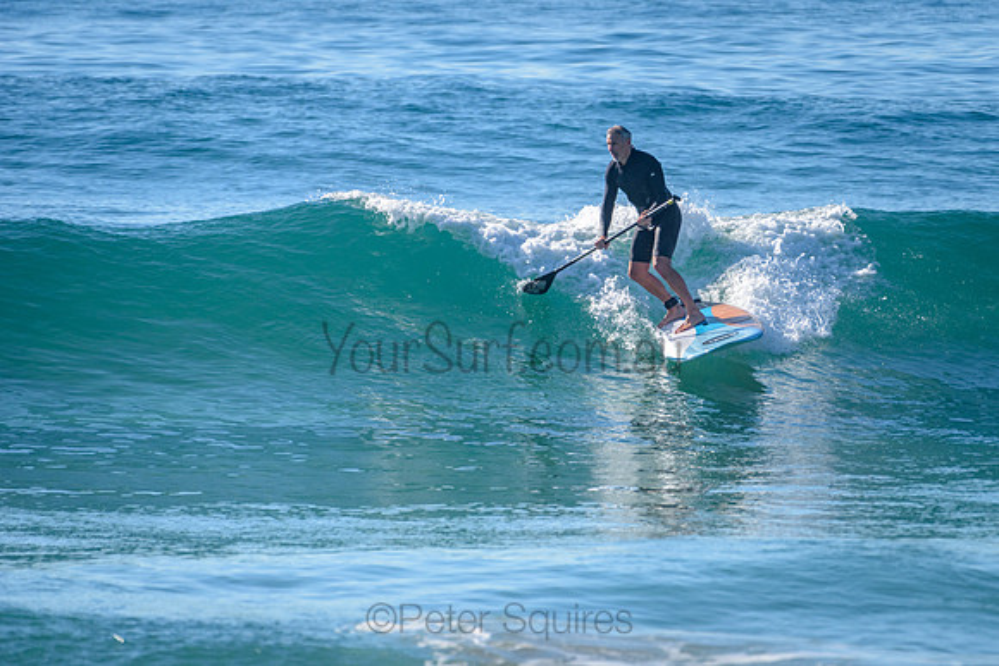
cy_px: 306
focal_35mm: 613
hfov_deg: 3.4
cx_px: 612
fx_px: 17009
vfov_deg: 2.2
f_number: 5.6
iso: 250
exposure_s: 1/2000
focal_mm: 500
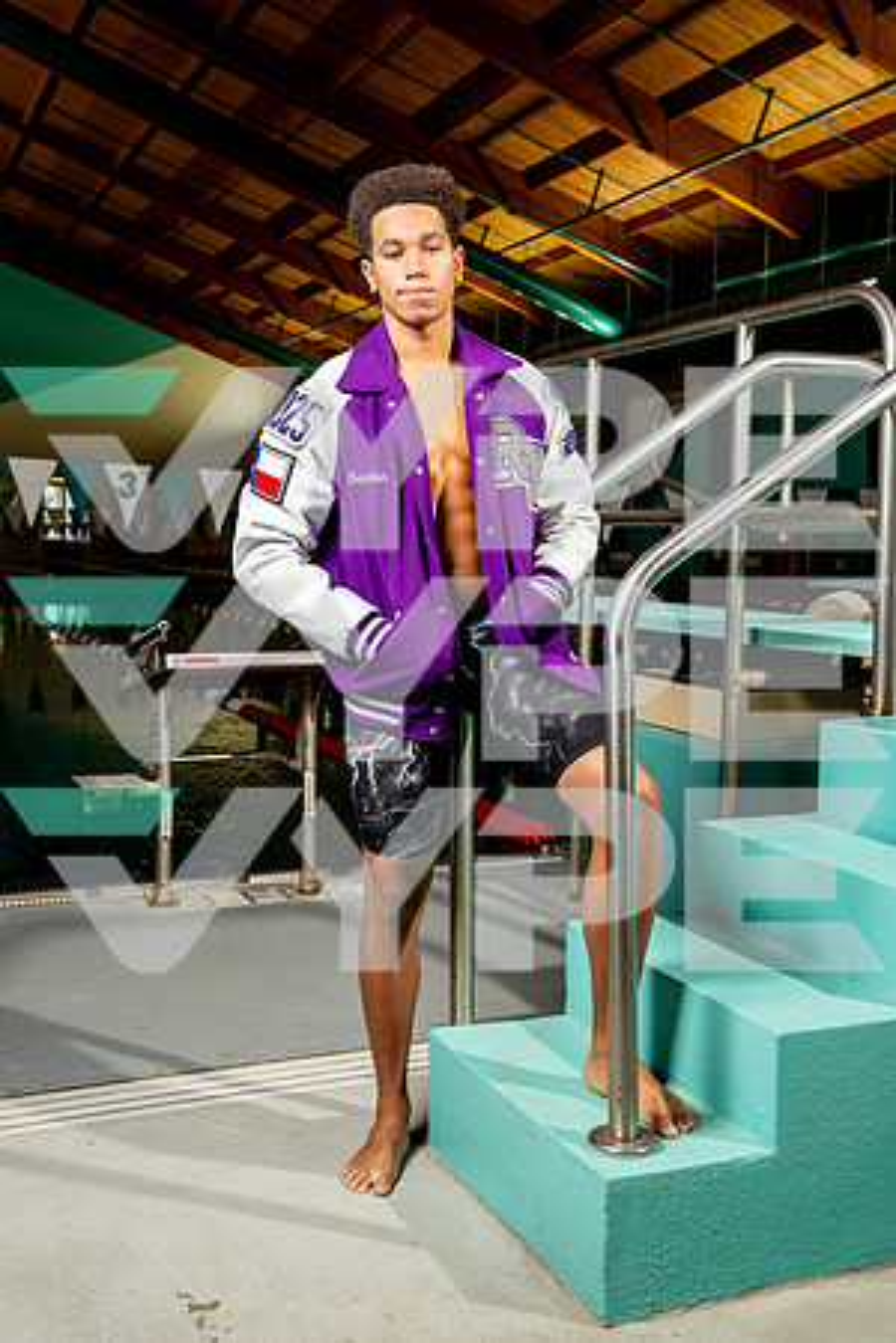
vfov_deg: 49.6
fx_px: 1456
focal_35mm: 39
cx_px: 448
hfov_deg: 34.2
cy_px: 672
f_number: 6.3
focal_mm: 39
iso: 640
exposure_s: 1/250
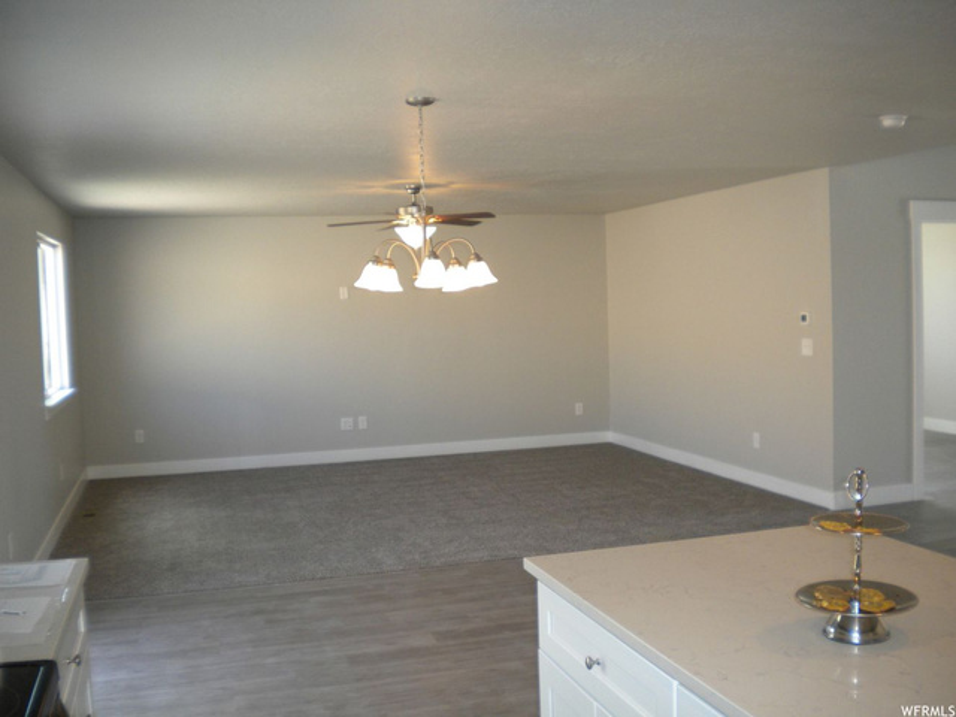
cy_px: 358
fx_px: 967
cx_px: 478
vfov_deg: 40.7
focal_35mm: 35
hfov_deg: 52.6
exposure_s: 1/52.2
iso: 139
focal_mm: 6.3
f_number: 3.1
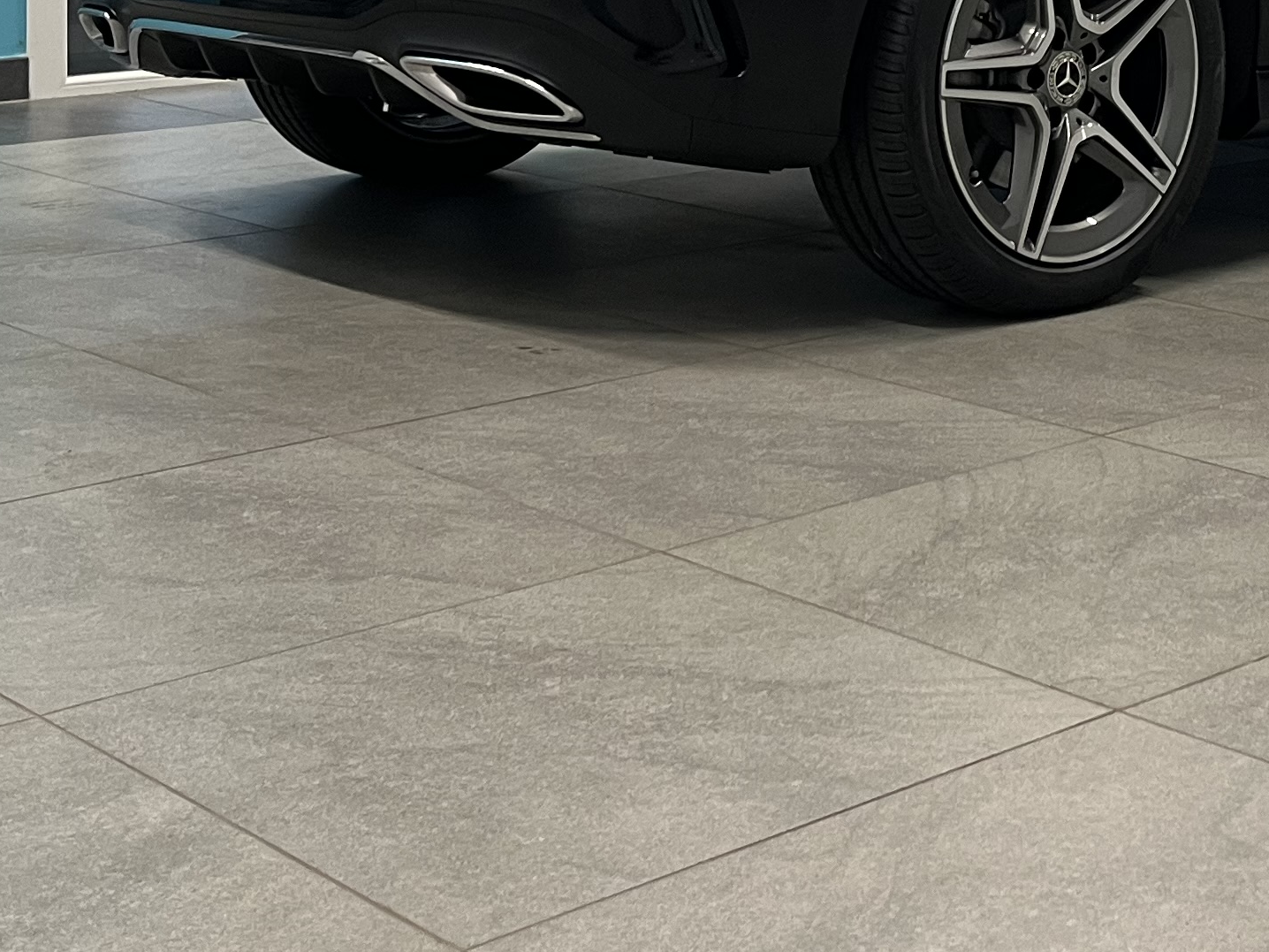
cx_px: 1077
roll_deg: -0.1
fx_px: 2676
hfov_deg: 26.0
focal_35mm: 73
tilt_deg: -0.2
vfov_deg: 18.9
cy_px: -220
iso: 100
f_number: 1.6
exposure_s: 1/50
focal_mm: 5.1
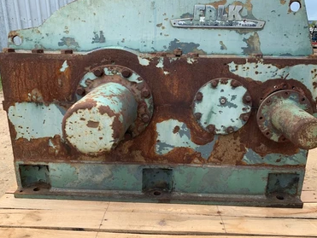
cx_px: 167
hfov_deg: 63.4
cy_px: 118
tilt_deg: -17.4
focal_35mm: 28
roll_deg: -1.4
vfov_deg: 49.8
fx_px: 257
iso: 25
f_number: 1.8
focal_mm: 4.25
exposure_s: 1/808
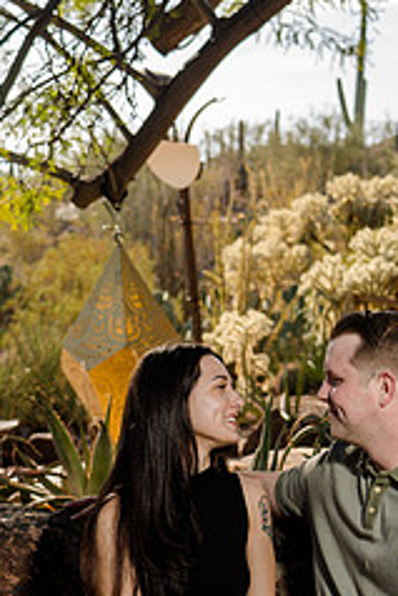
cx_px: 120
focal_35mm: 95
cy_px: 419
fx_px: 1573
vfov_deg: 21.3
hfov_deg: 14.4
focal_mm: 39
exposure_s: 1/250
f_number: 4
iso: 50
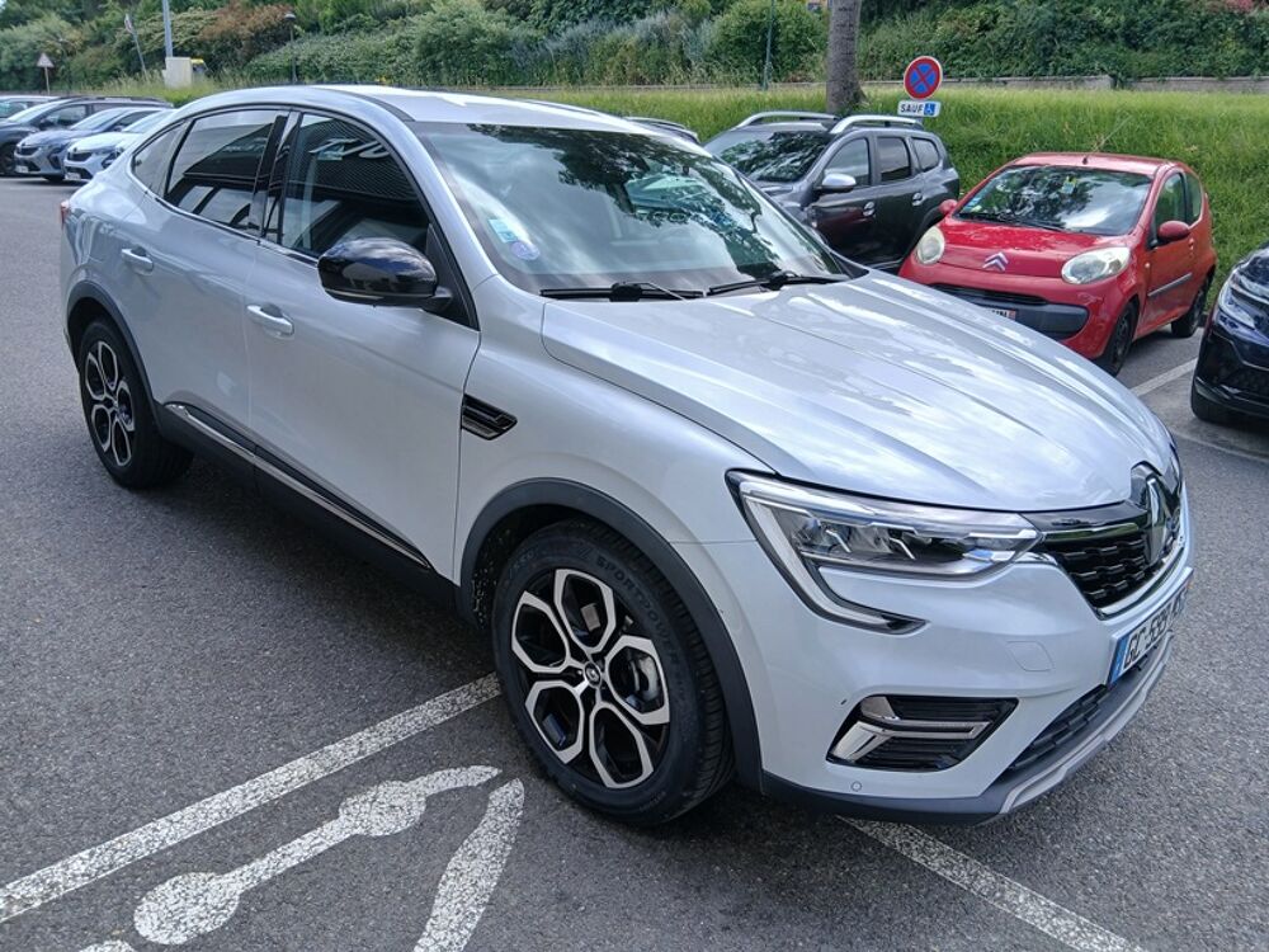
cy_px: 476
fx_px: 953
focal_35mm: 26
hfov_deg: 67.3
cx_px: 634
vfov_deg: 53.1
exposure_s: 1/286
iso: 20
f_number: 1.8
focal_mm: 3.98
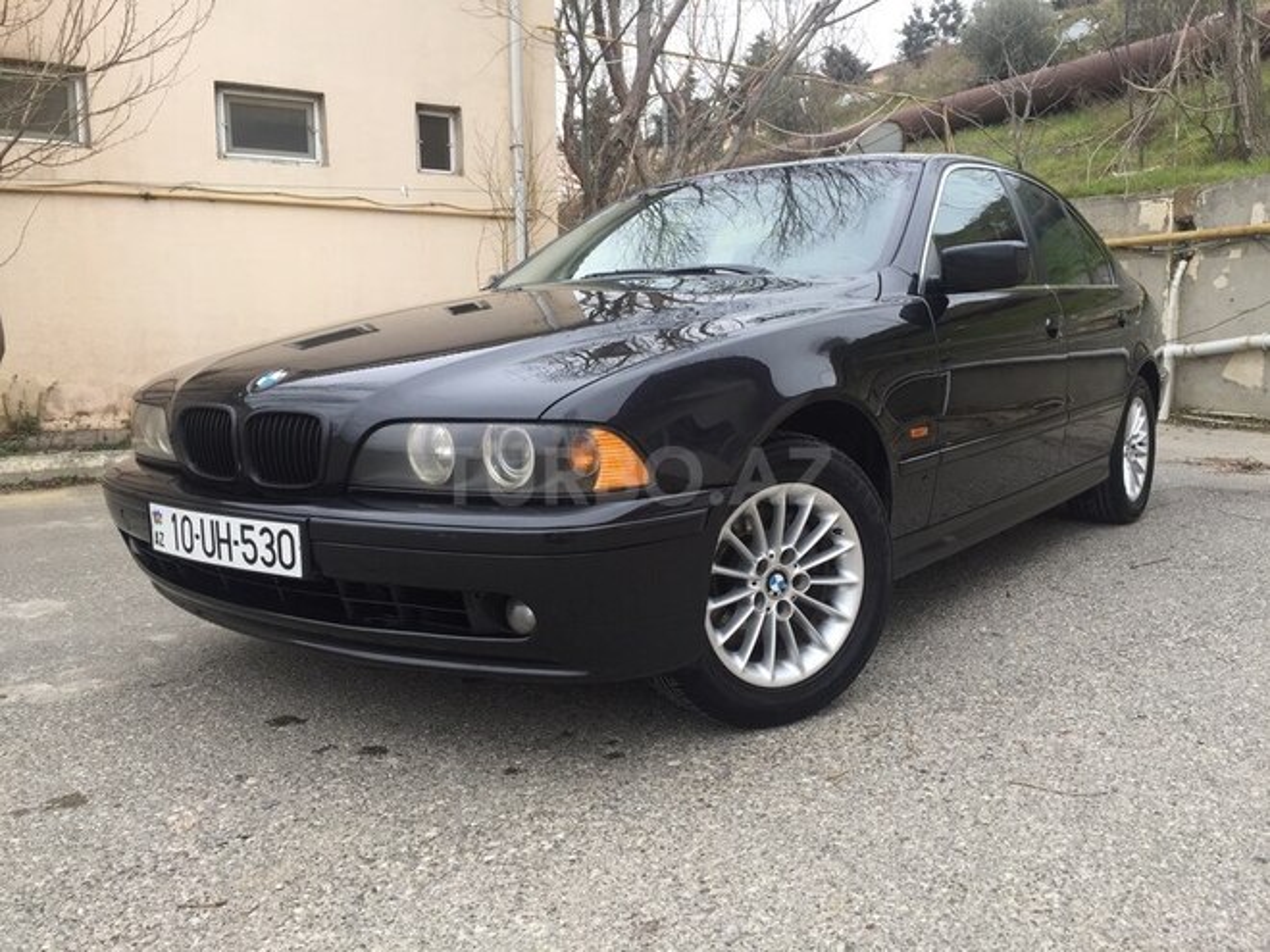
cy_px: 476
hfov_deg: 61.7
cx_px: 635
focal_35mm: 29
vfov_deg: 48.2
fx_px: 1064
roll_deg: -1.3
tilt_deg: -7.2
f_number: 2.2
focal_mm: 4.15
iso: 32
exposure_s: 1/295
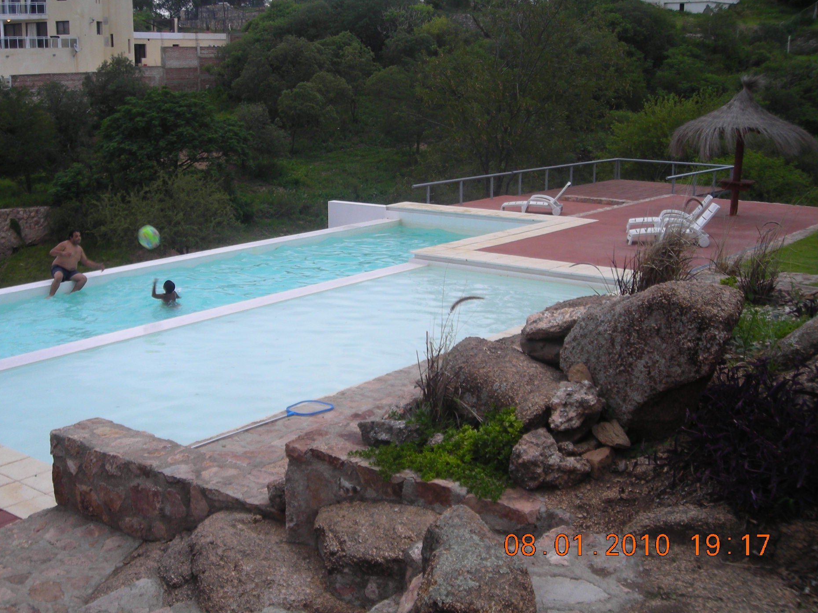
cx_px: 373
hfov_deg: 44.7
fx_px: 993
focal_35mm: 42
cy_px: 277
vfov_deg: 34.3
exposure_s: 1/42.1
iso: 50
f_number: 3.2
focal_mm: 6.3
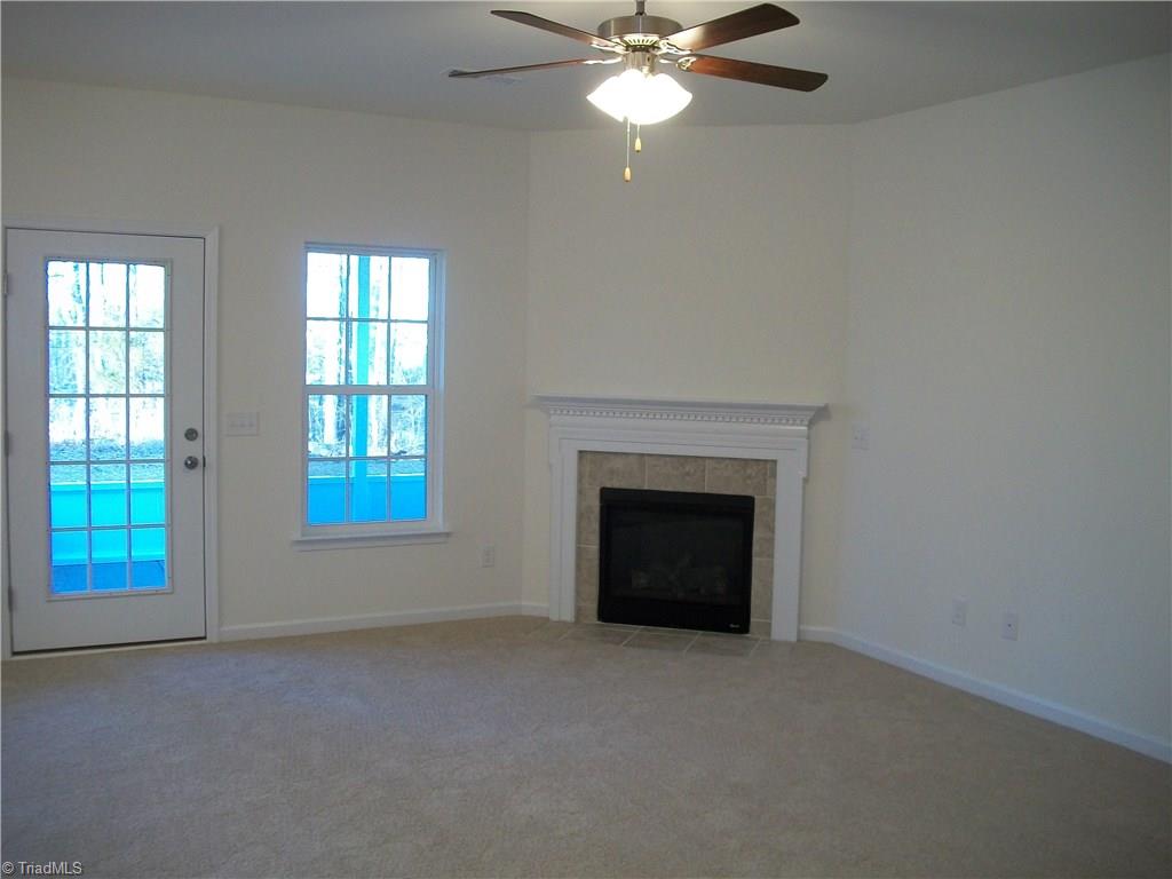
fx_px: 1083
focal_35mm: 32
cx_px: 586
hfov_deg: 56.8
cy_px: 440
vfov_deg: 44.2
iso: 160
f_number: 2.9
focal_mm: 5.7
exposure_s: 1/30
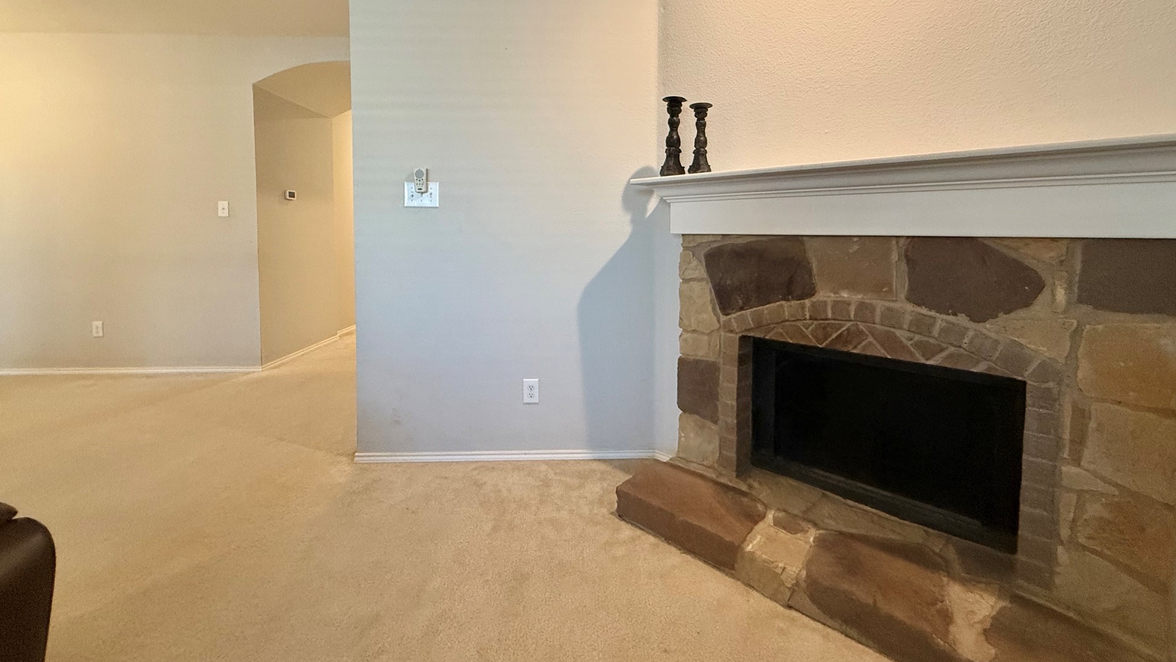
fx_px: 499
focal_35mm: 16
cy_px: 256
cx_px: 608
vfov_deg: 66.3
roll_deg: +0.1
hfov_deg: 99.3
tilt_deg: -2.4
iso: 500
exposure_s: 1/60
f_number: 2.2
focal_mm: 2.22
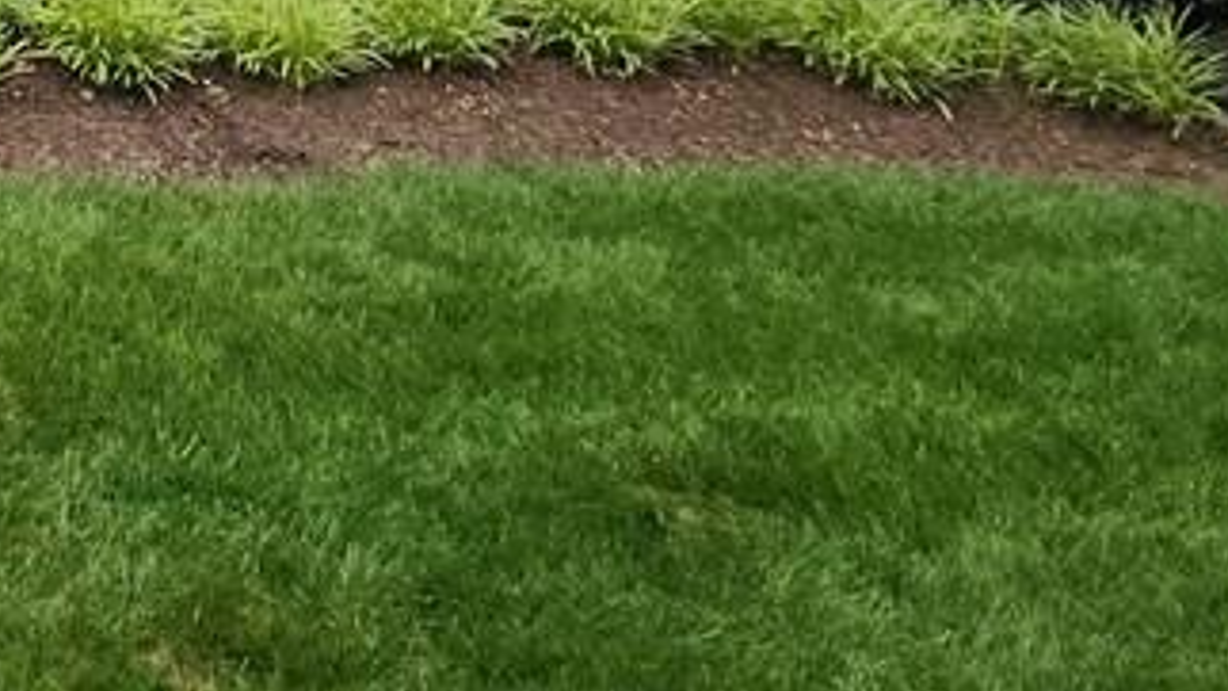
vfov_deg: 20.6
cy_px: -466
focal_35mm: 45
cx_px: -488
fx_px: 1465
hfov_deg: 31.1
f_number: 2.2
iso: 50
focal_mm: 2.2
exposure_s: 1/922
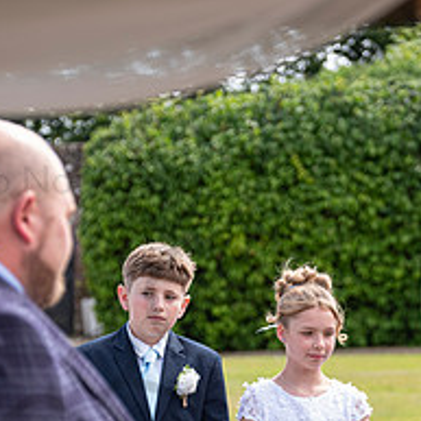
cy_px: 366
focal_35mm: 212
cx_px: 229
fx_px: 2917
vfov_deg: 8.2
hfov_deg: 8.3
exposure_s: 1/640
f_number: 3.2
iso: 200
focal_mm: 71.5
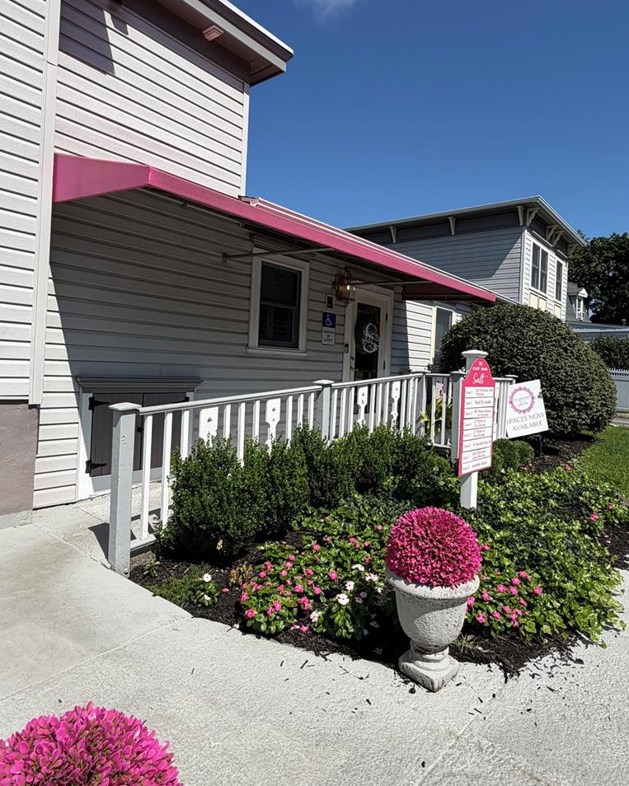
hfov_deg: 63.1
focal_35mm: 22
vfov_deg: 75.0
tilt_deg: -0.5
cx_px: 336
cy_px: 375
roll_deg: -2.5
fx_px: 512
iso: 20
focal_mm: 2.22
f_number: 2.2
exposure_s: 1/1145
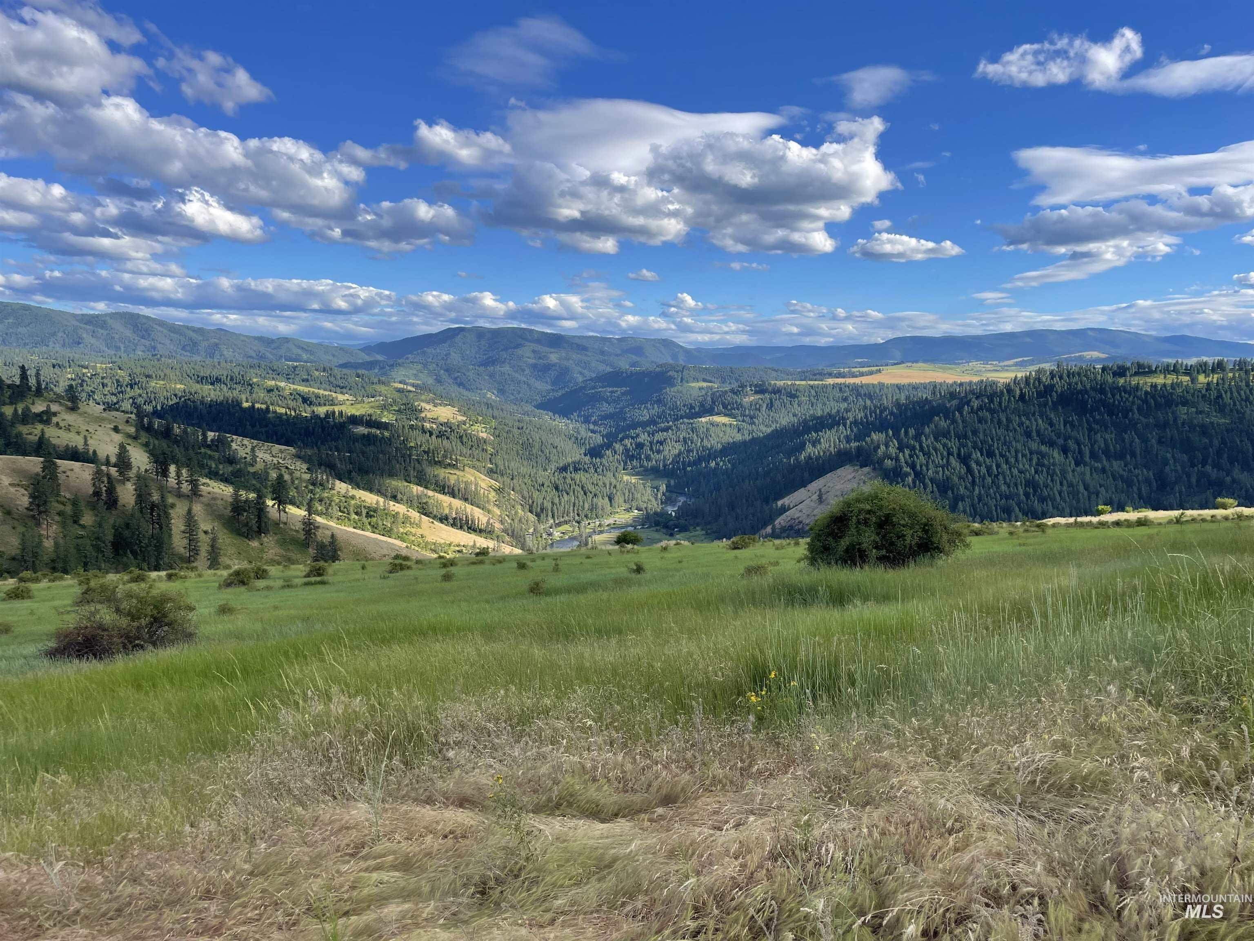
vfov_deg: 53.1
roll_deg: +0.1
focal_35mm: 26
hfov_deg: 67.3
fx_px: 942
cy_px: 470
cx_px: 627
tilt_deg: -4.3
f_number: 1.6
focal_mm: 4.2
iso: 32
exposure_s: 1/2564
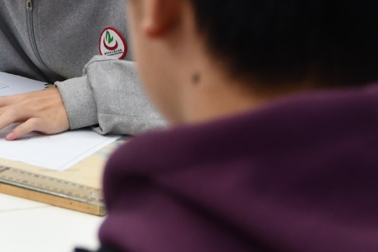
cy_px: -169
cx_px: -320
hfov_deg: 13.0
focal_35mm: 141
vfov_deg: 9.4
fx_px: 1480
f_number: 2.8
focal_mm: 24
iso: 720
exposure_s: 1/250
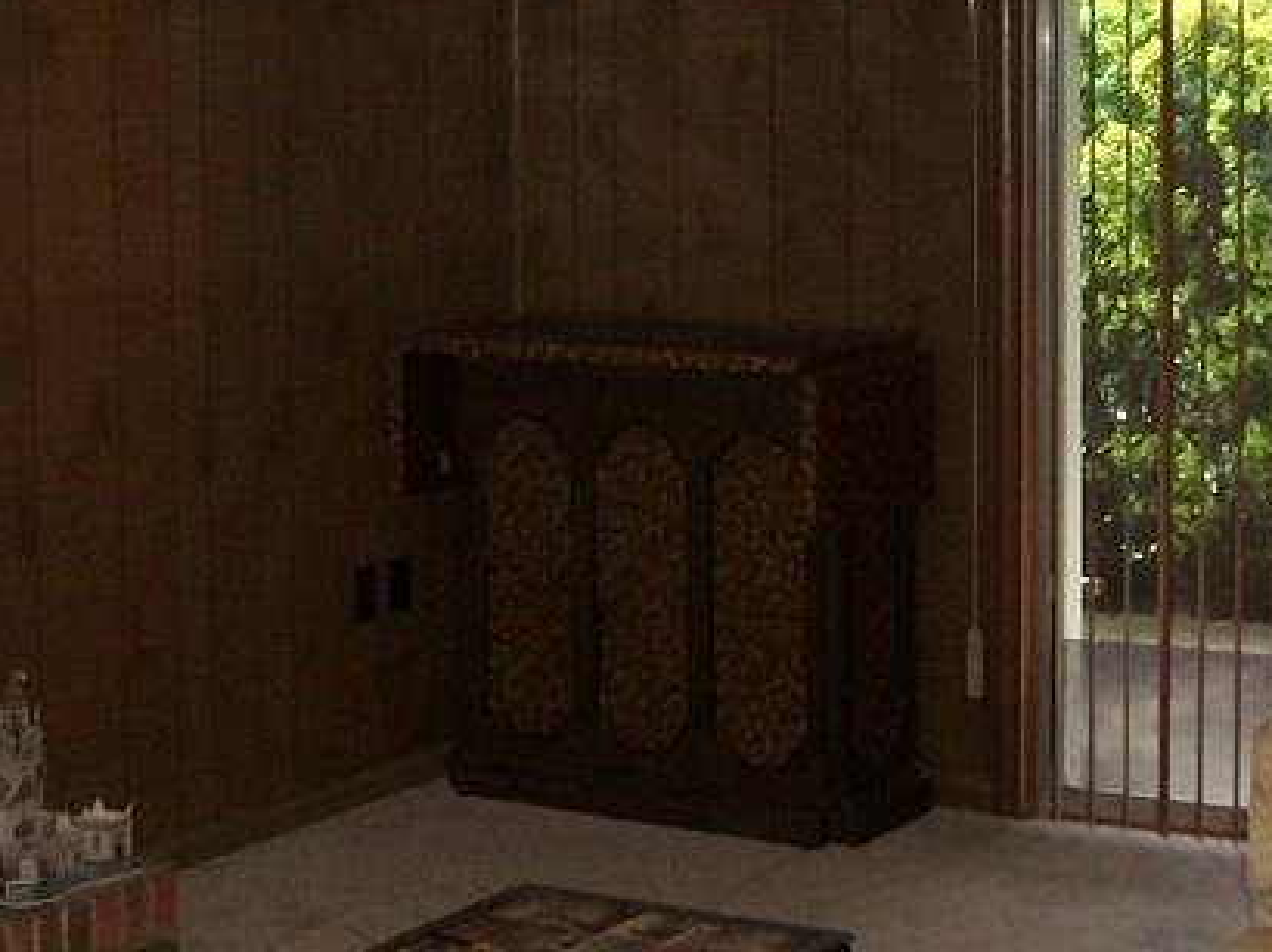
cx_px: 493
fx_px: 2938
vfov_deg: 18.3
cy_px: 208
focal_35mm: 80
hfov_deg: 24.4
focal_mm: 5.7
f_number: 2.9
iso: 240
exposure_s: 1/30
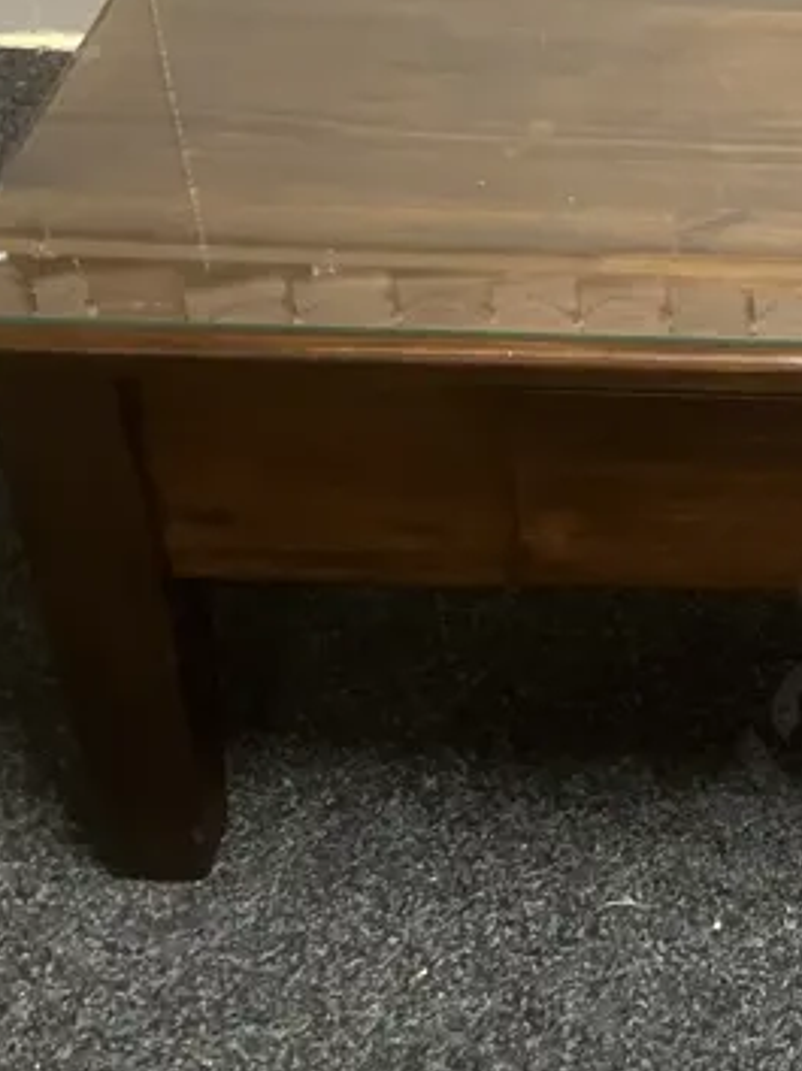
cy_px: 505
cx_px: 984
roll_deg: -1.4
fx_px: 2505
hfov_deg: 17.3
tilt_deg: -35.9
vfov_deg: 24.1
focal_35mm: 81
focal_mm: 3.99
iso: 400
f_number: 1.8
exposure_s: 1/25
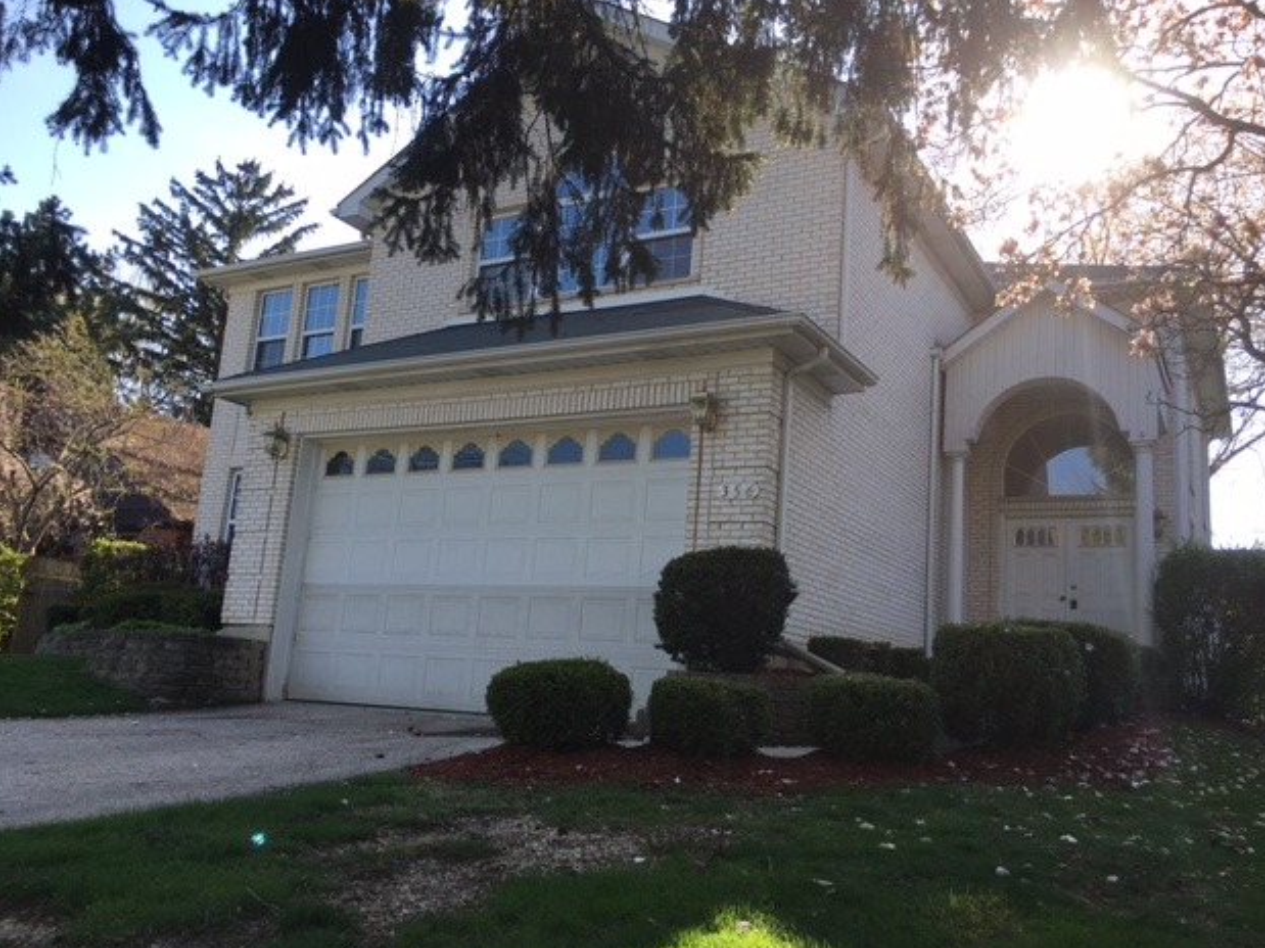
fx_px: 1096
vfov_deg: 46.8
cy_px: 482
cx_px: 652
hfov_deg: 60.0
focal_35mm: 30
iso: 25
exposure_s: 1/523
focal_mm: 4.15
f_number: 2.2
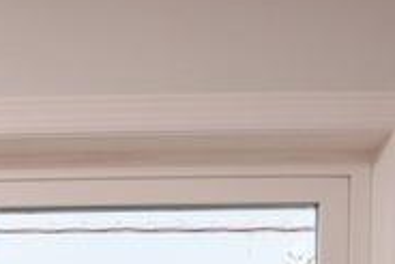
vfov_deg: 12.8
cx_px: -45
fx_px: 966
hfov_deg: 21.8
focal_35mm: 88
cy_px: 584
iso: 200
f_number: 13
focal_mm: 18
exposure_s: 1/60
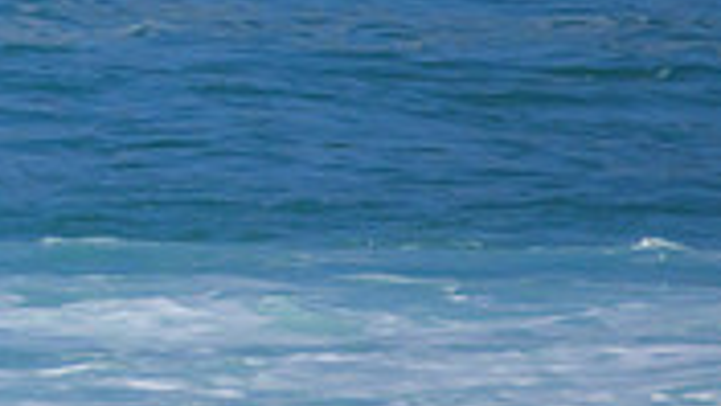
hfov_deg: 0.6
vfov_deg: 0.4
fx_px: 65900
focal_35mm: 3447
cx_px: -455
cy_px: -265
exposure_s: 1/2000
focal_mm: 1000
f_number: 11
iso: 2200
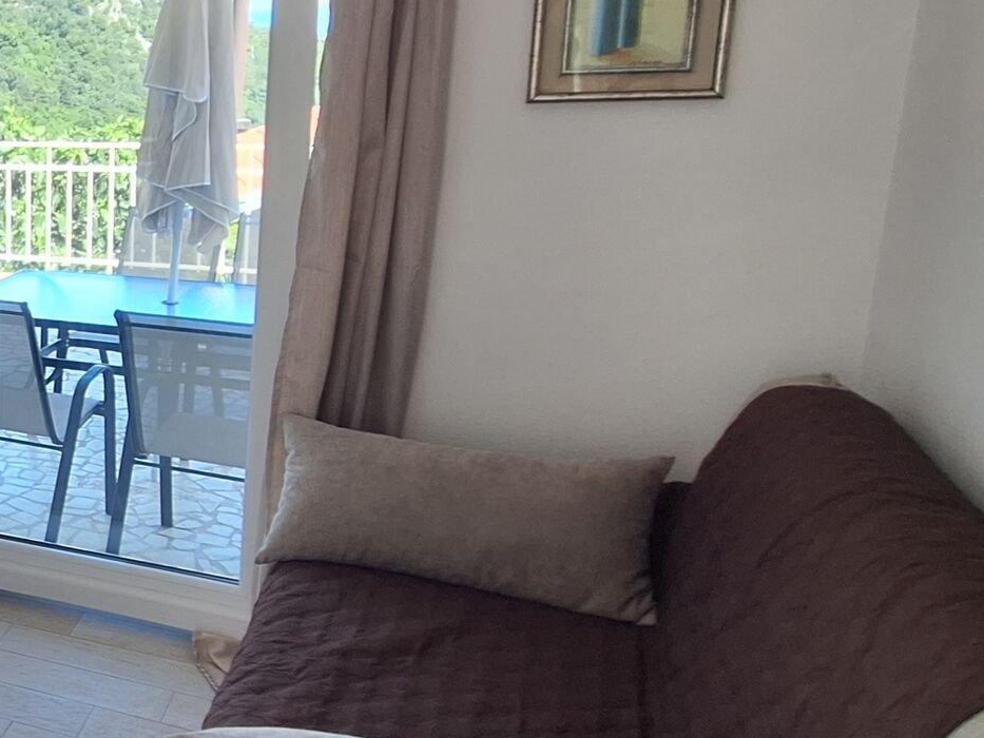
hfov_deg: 35.5
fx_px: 1109
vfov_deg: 36.7
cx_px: -244
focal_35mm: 39
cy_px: 300
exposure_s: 1/100
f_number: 2.2
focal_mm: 1.74
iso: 40
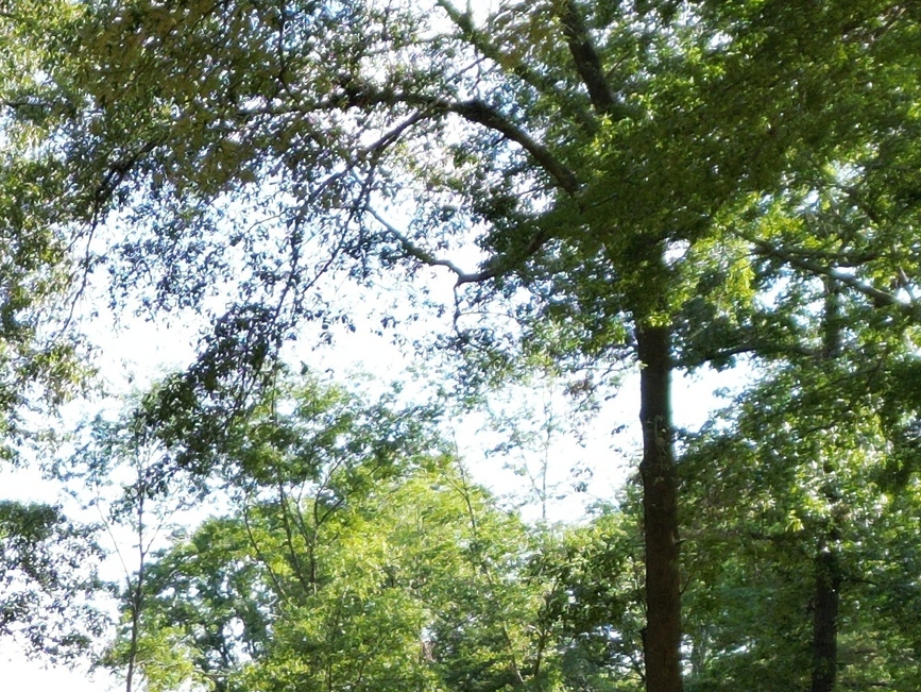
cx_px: -499
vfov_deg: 16.6
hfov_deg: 19.7
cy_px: 832
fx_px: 2262
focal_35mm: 85
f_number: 1.7
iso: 100
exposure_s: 1/500
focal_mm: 6.72
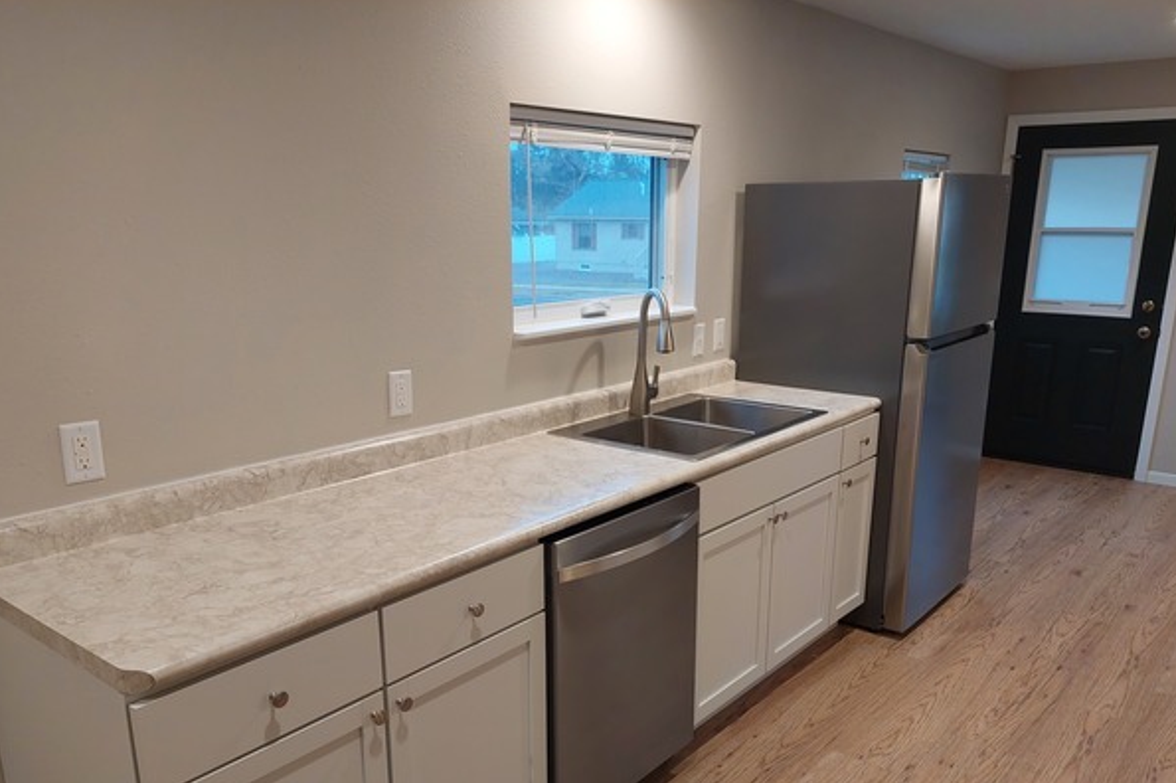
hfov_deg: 65.5
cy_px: 488
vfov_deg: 46.0
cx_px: 578
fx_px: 914
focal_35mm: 28
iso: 250
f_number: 1.8
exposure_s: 1/60
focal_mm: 5.23
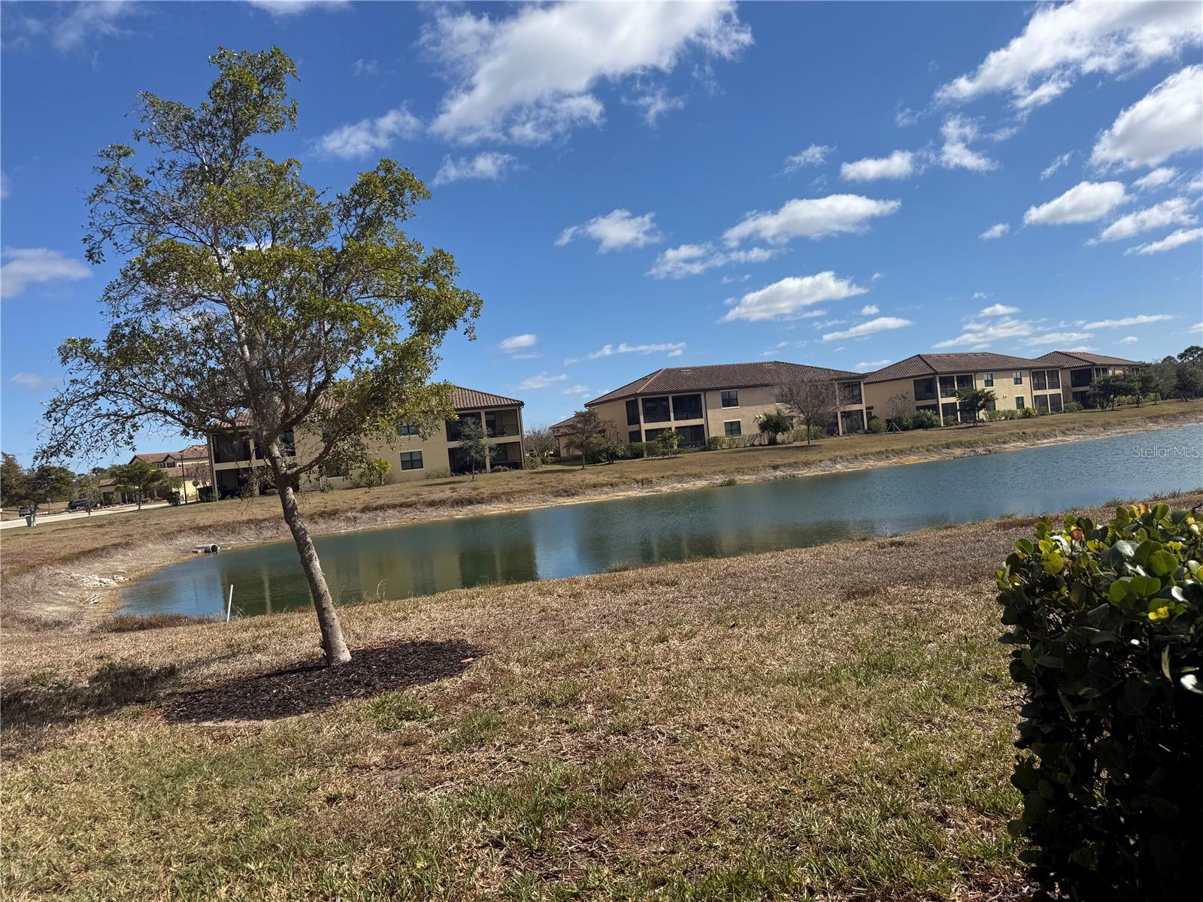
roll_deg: +5.3
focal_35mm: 24
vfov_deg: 56.8
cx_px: 602
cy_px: 451
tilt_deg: +1.0
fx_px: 834
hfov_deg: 71.6
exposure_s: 1/6711
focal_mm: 6.76
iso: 80
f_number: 1.78
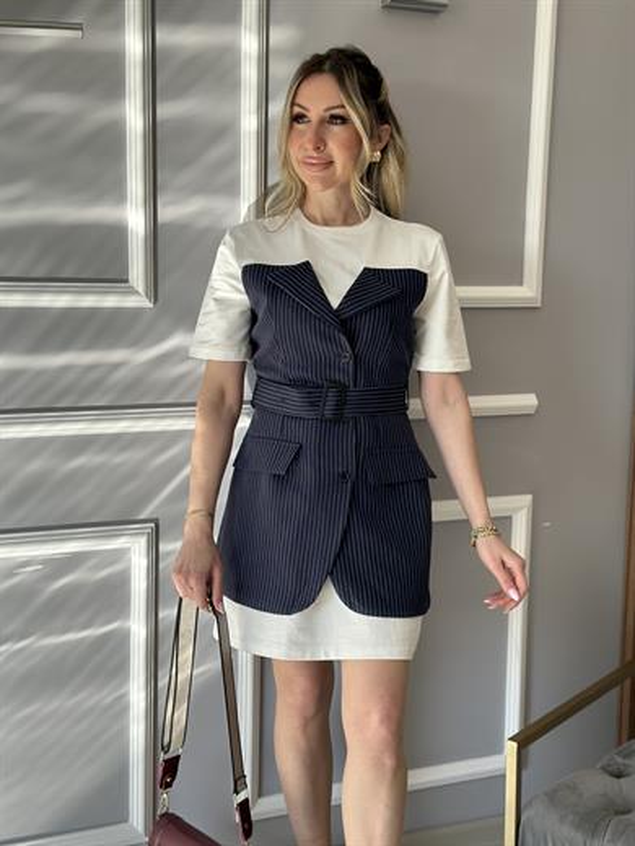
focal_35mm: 48
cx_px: 318
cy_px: 423
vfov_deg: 39.7
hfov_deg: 30.3
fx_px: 1174
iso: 80
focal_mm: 6.86
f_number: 1.78
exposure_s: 1/516
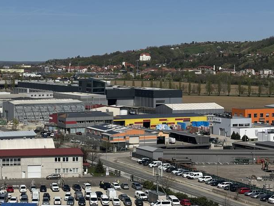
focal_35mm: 80
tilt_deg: -1.4
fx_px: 633
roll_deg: -0.2
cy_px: 77
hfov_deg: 24.1
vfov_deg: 18.4
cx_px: 63
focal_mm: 6.86
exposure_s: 1/8929
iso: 64
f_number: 1.78
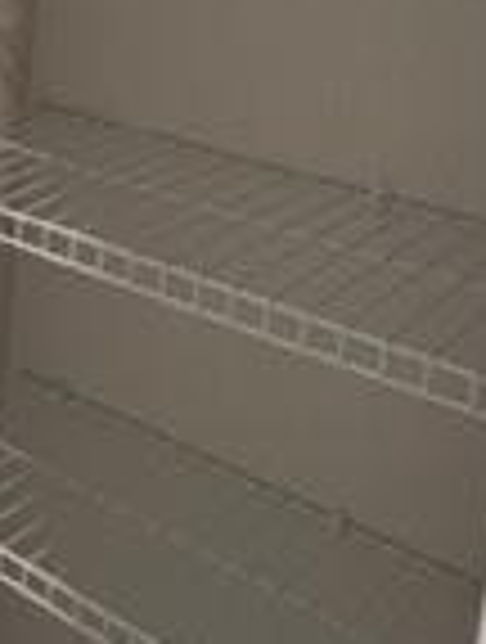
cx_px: -472
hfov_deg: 18.0
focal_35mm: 58
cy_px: -27
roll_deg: +0.9
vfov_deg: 30.4
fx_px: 1081
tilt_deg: -9.9
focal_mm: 1.57
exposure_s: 1/60
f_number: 1.8
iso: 160
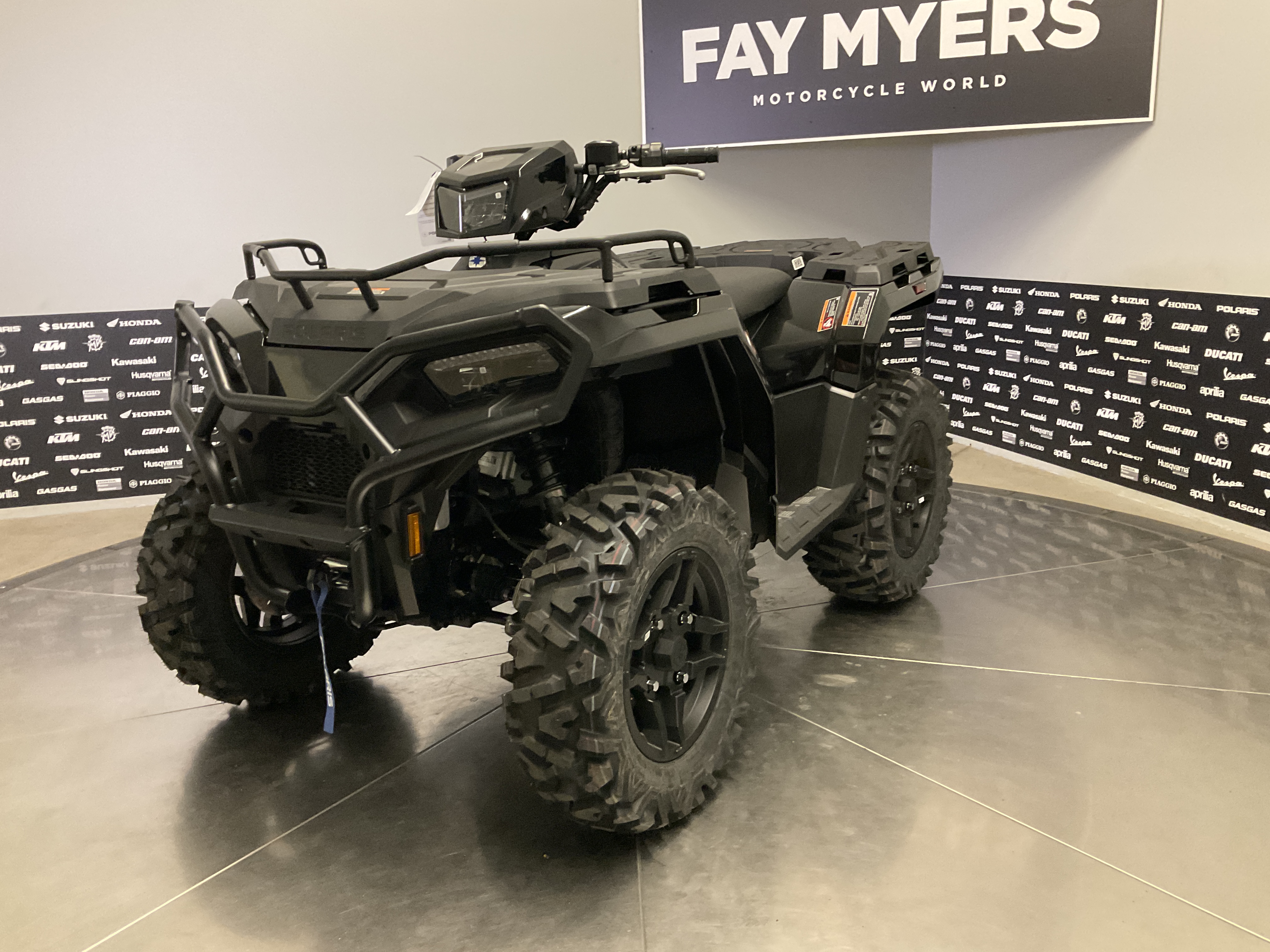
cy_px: 476
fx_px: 1064
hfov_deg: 61.7
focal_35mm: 29
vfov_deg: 48.2
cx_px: 635
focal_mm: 3
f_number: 1.8
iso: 320
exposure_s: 1/40
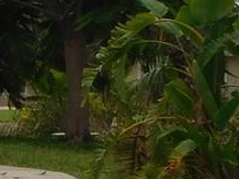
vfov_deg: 3.9
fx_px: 2603
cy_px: -67
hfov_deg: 4.9
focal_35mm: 377
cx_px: -607
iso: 125
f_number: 7.6
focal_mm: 9
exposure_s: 1/400
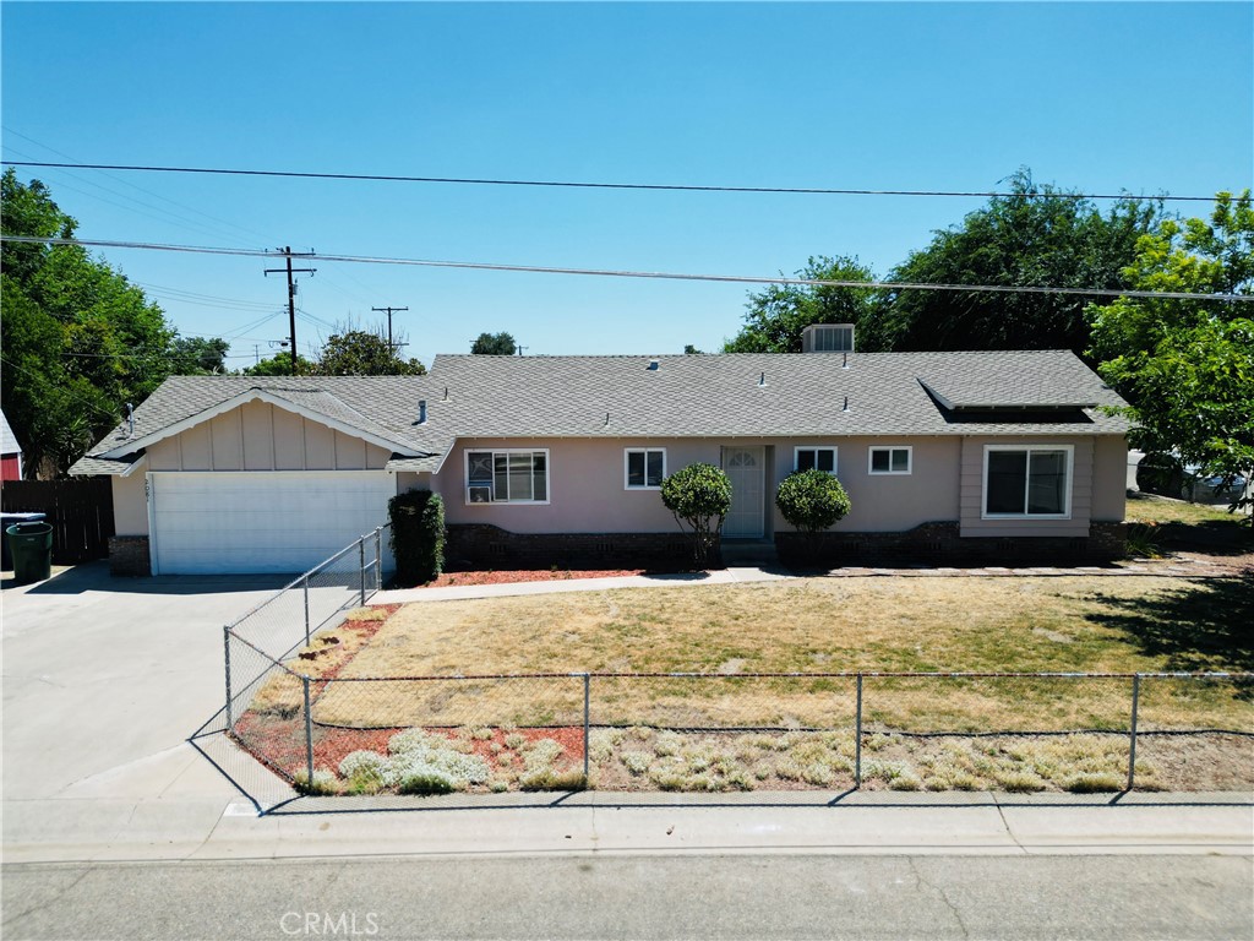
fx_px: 869
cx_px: 627
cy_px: 470
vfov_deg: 56.8
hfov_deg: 71.6
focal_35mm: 24
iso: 110
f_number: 1.7
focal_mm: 6.72
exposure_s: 1/3000
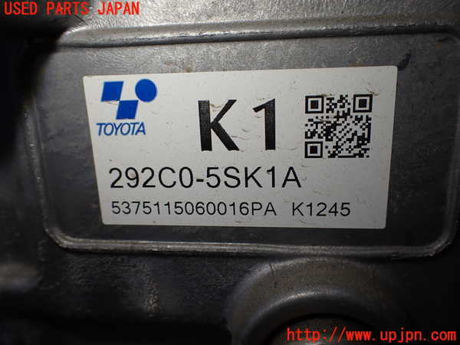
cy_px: 172
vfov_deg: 46.8
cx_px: 230
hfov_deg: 60.0
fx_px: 399
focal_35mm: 30
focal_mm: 5.4
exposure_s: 1/160
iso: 100
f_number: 3.2
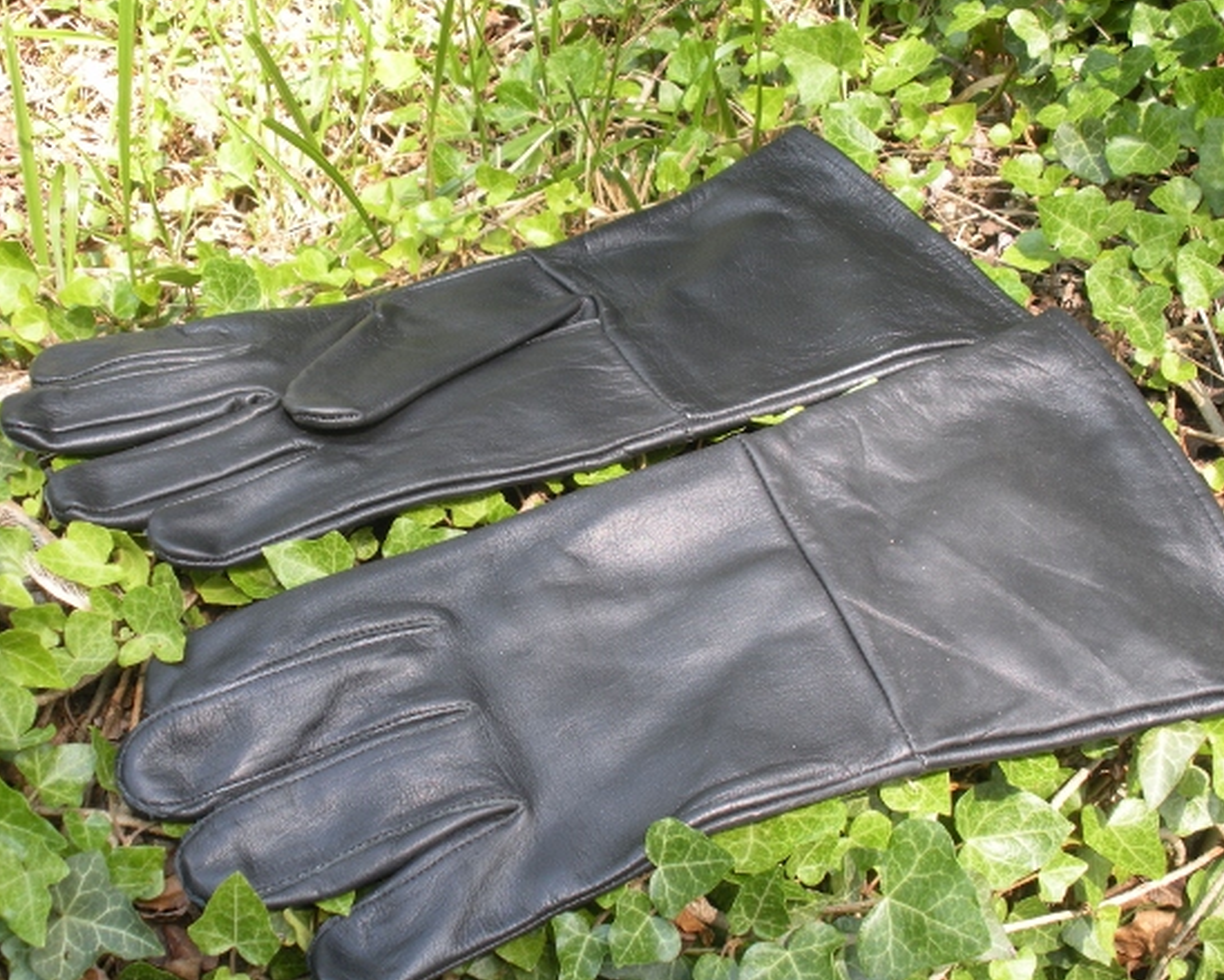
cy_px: 498
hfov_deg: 39.5
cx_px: 592
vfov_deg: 32.1
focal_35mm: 47
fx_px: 1704
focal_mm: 7.7
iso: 64
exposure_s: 1/60.4
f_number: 4
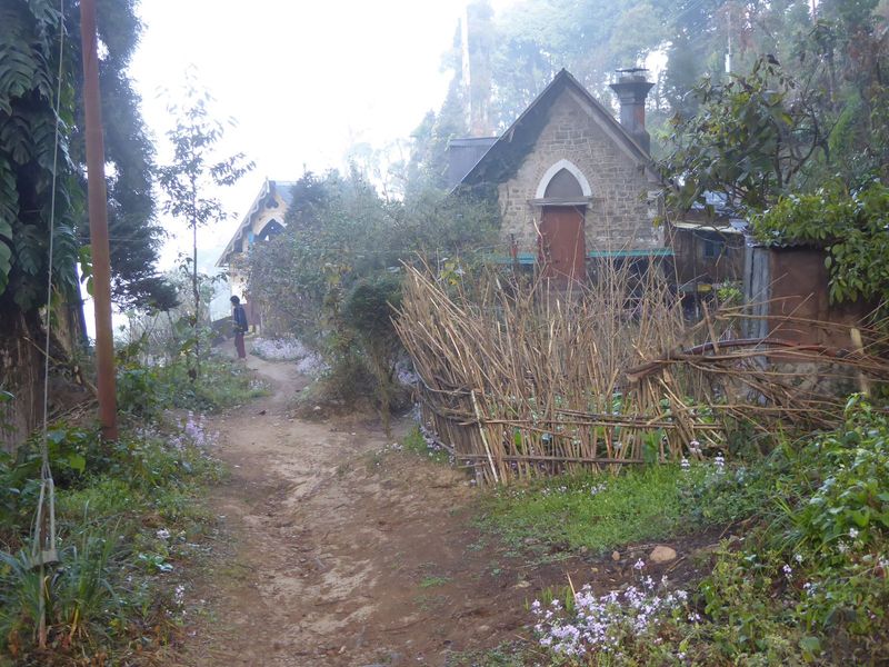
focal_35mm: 42
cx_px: 444
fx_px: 1079
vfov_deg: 34.3
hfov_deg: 44.8
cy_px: 334
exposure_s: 1/60
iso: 250
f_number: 3.8
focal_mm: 7.2
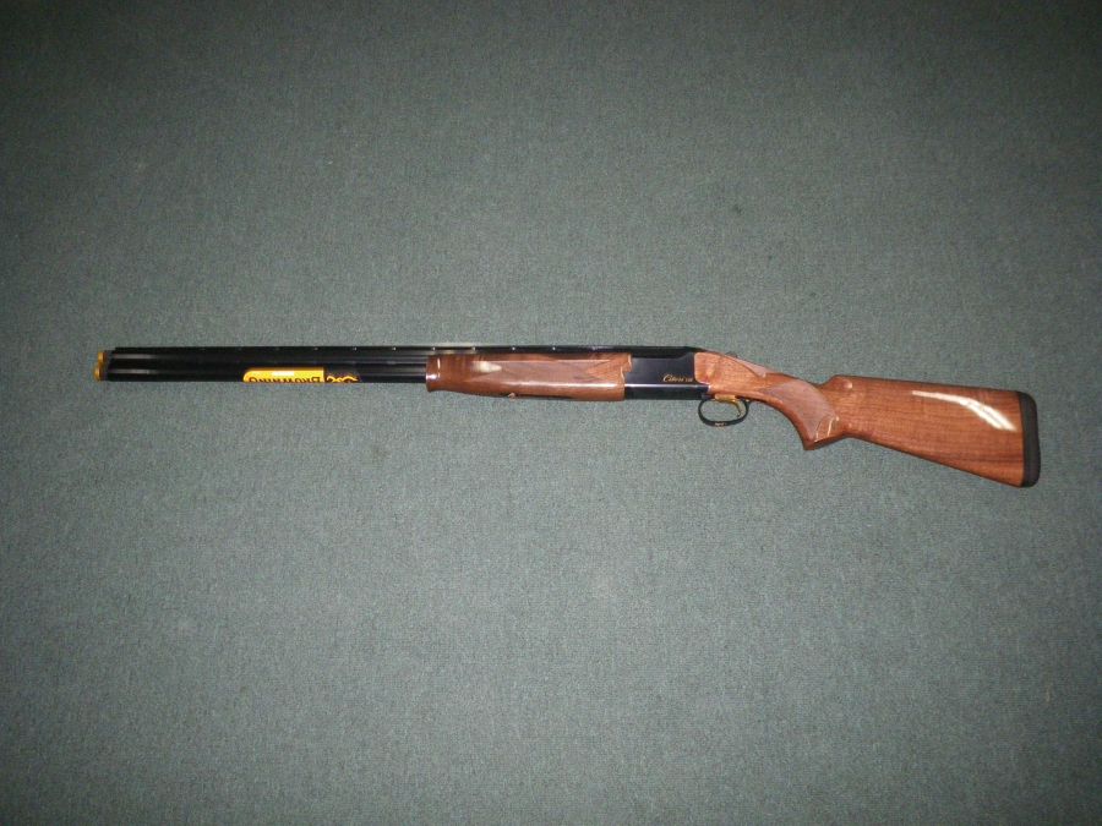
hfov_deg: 63.4
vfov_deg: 49.7
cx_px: 551
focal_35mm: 28
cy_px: 413
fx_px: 891
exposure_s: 1/50
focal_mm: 5
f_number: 3.5
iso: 400
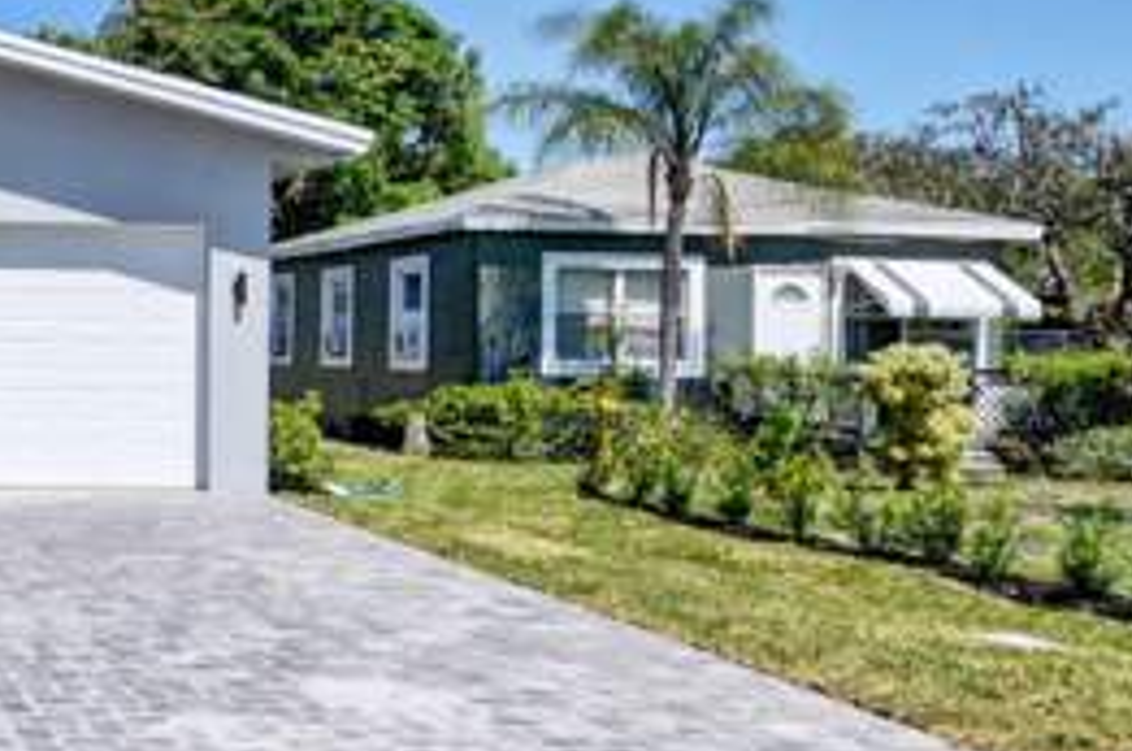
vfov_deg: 26.6
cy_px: 358
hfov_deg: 32.5
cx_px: -221
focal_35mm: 51
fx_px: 1586
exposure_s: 1/6400
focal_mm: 11
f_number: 6.3
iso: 640
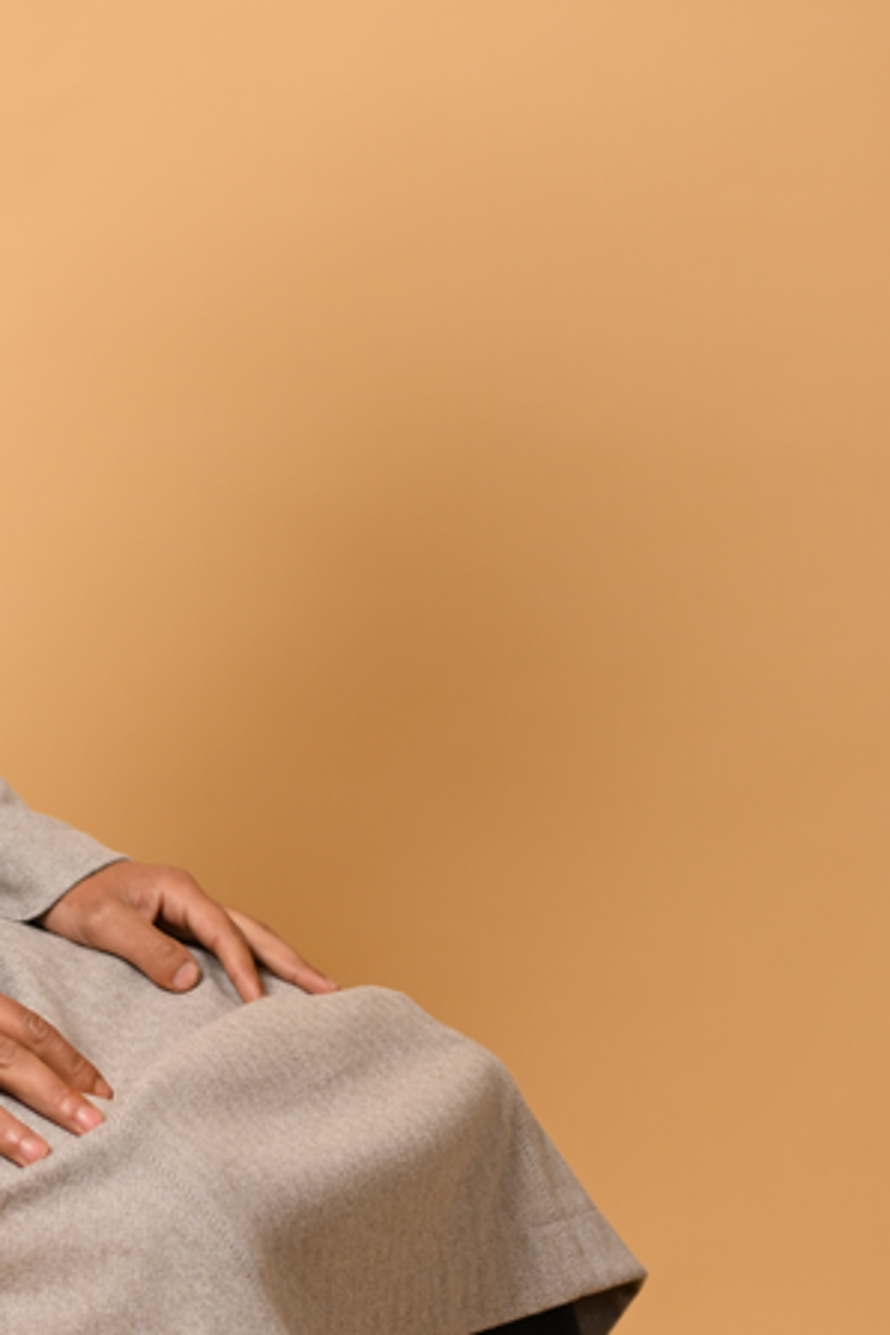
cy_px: 582
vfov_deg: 13.6
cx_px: -108
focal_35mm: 151
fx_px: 5599
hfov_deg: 9.0
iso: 160
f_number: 2.2
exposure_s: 1/1000
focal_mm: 50
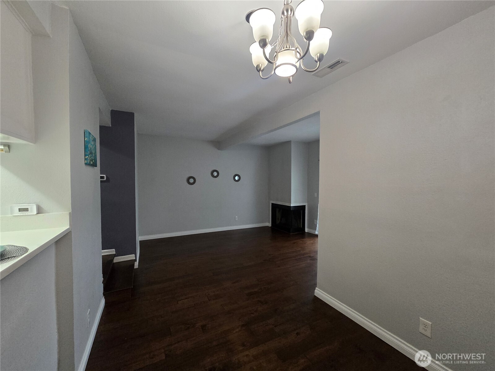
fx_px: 186
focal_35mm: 13
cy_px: 186
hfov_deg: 106.2
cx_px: 248
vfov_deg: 89.9
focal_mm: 2.2
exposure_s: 1/60
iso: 800
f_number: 2.2
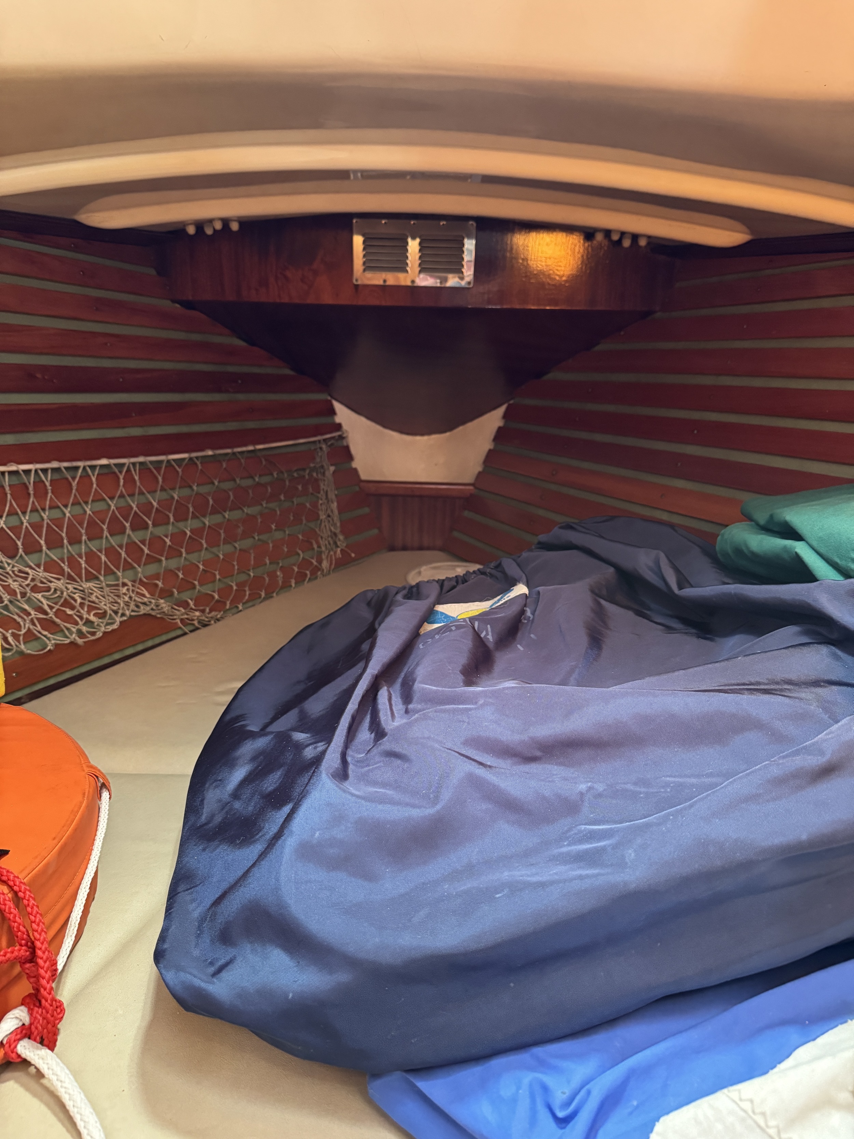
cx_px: 427
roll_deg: -1.6
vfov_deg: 71.6
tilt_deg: -13.4
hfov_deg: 56.8
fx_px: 789
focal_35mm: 24
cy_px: 570
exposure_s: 1/60
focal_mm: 6.76
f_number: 1.78
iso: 800
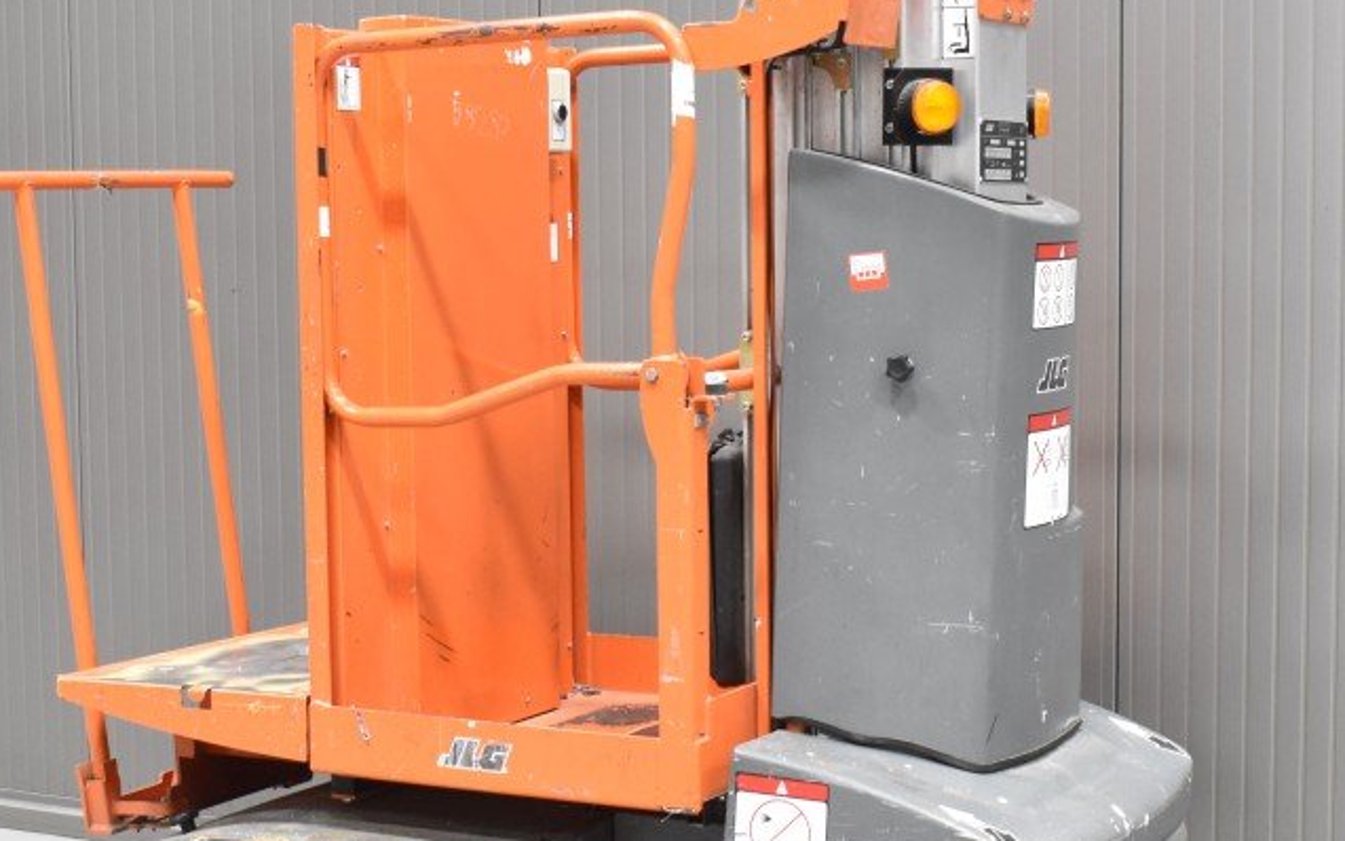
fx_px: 2637
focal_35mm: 72
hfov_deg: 28.6
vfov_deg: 18.1
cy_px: 463
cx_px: 669
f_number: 5
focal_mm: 25
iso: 1600
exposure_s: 1/25
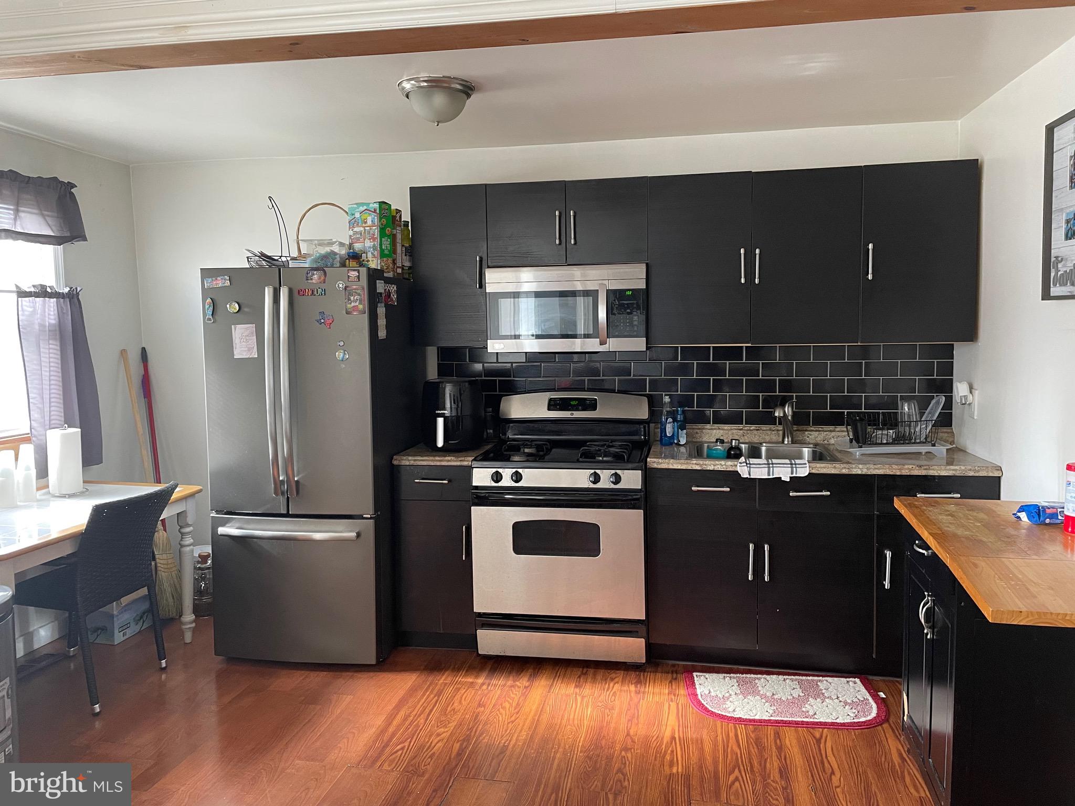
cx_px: 538
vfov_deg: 53.1
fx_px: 807
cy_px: 403
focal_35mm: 26
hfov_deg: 67.3
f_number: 1.6
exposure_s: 1/60
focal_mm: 4.2
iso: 200
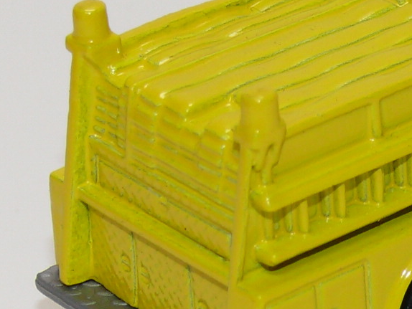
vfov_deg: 5.2
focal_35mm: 287
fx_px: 3417
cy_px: 105
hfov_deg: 6.8
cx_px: 501
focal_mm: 13.5
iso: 100
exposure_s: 1/30
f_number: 4
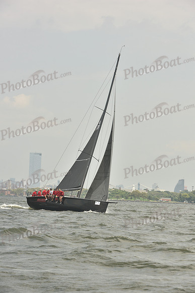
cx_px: 98
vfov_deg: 17.1
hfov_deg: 11.4
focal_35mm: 120
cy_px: 146
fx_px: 974
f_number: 8
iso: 250
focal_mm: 120
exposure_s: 1/800
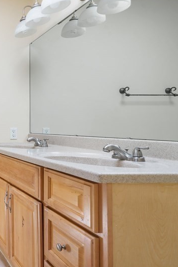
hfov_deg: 29.9
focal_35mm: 29
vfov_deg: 63.6
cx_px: -79
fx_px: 215
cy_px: 125
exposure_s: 1/2.5
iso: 100
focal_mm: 15
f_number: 8
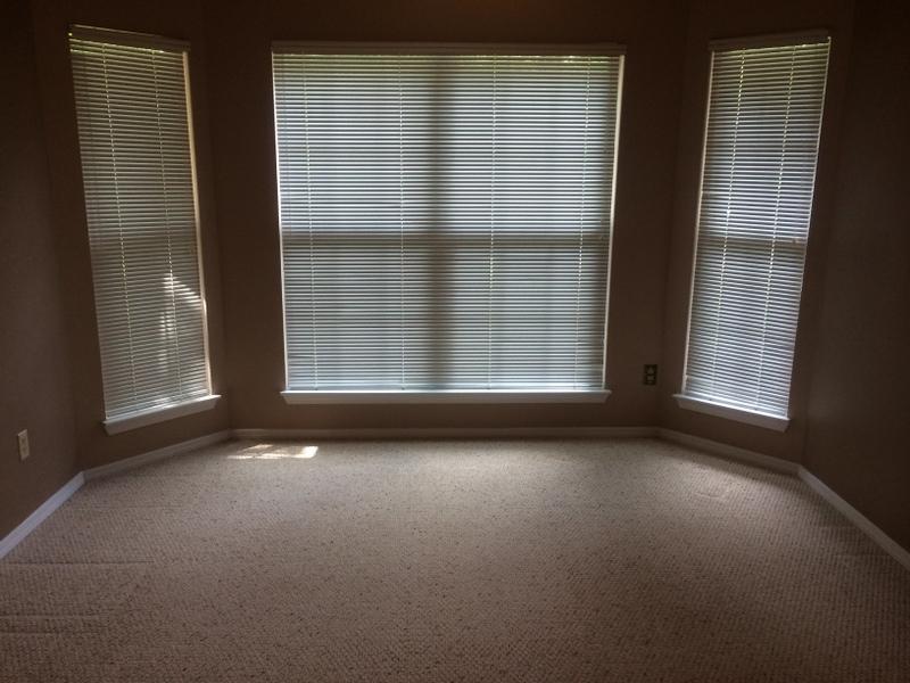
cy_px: 342
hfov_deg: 60.0
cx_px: 455
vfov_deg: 46.8
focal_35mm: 30
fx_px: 789
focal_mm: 4.12
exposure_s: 1/30
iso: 80
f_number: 2.2
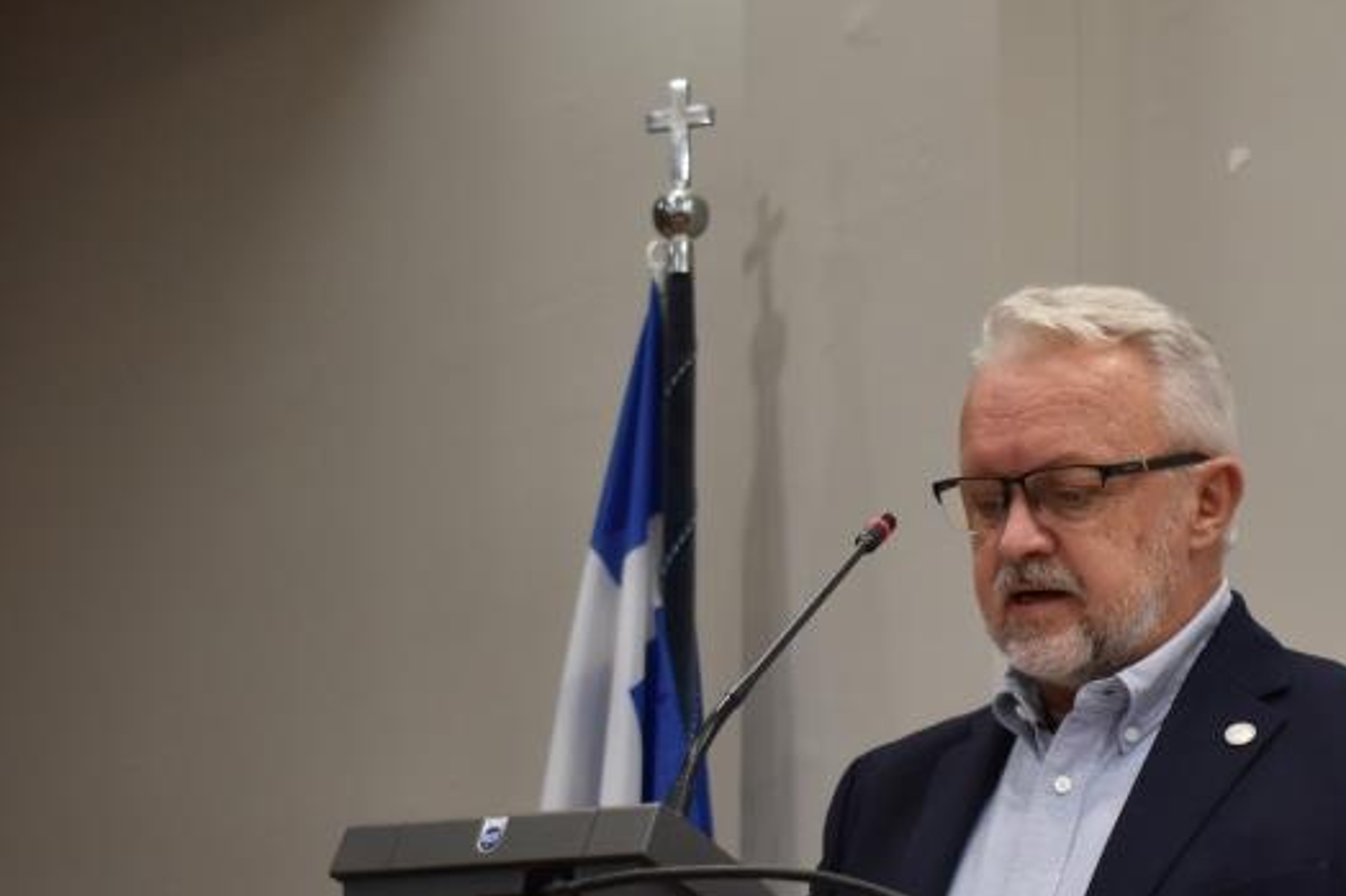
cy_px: 666
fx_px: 3289
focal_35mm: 88
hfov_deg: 22.6
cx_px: 1210
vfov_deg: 15.5
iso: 800
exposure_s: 1/160
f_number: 4.2
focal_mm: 30
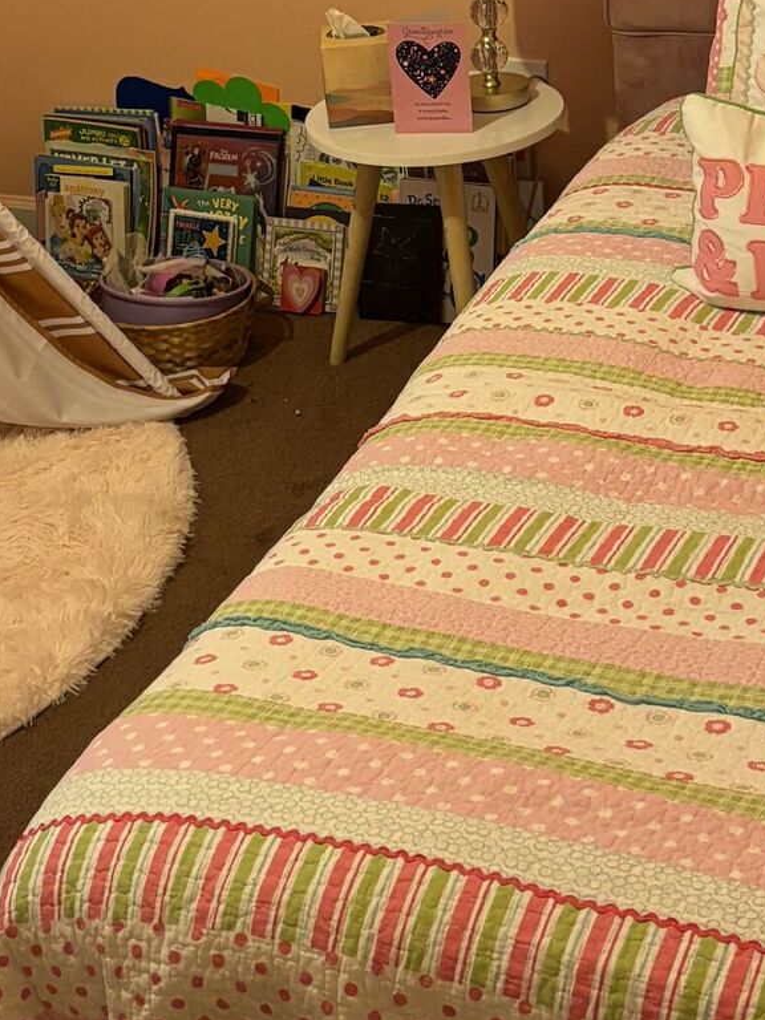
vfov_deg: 24.5
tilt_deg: -19.8
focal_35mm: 78
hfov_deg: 18.9
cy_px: 153
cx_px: 315
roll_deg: +5.9
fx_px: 2298
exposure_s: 1/60
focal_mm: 5.96
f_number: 1.6
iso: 320
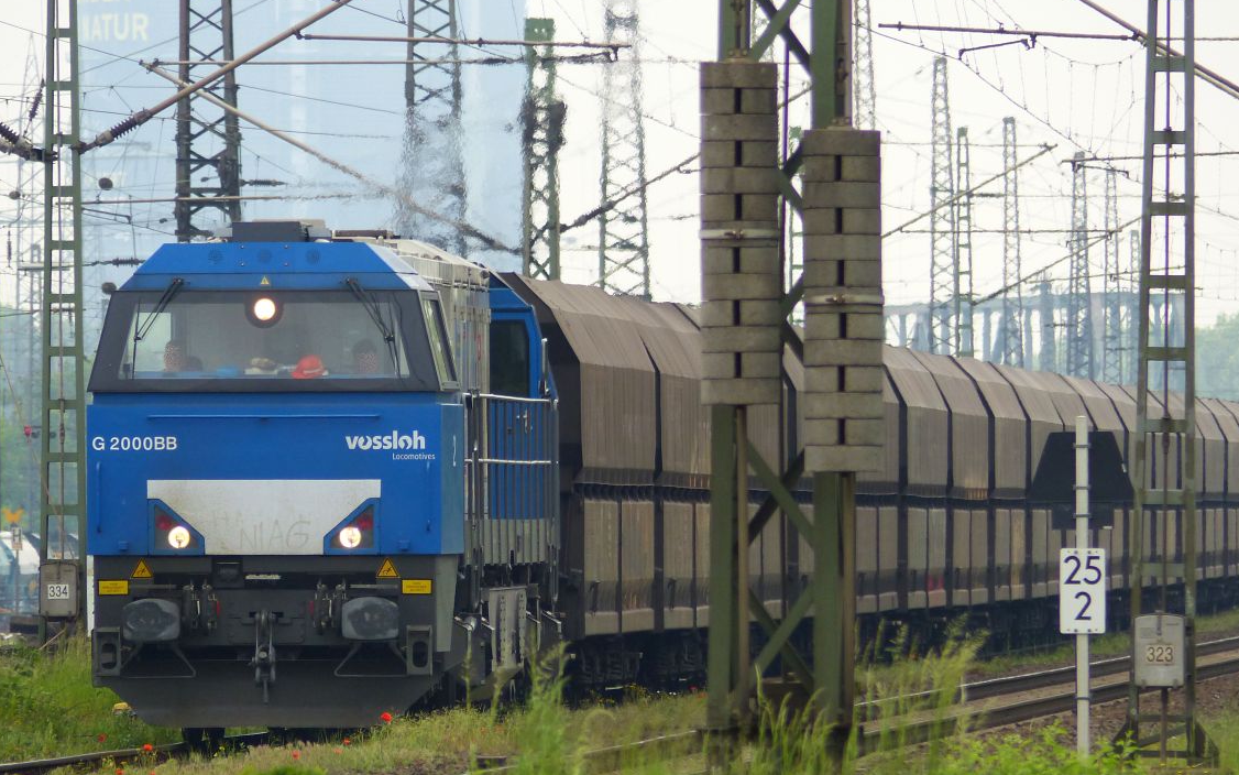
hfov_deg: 3.1
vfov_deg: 1.9
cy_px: 374
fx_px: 22896
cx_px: 639
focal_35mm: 678
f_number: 2.8
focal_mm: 108
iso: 200
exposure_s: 1/500
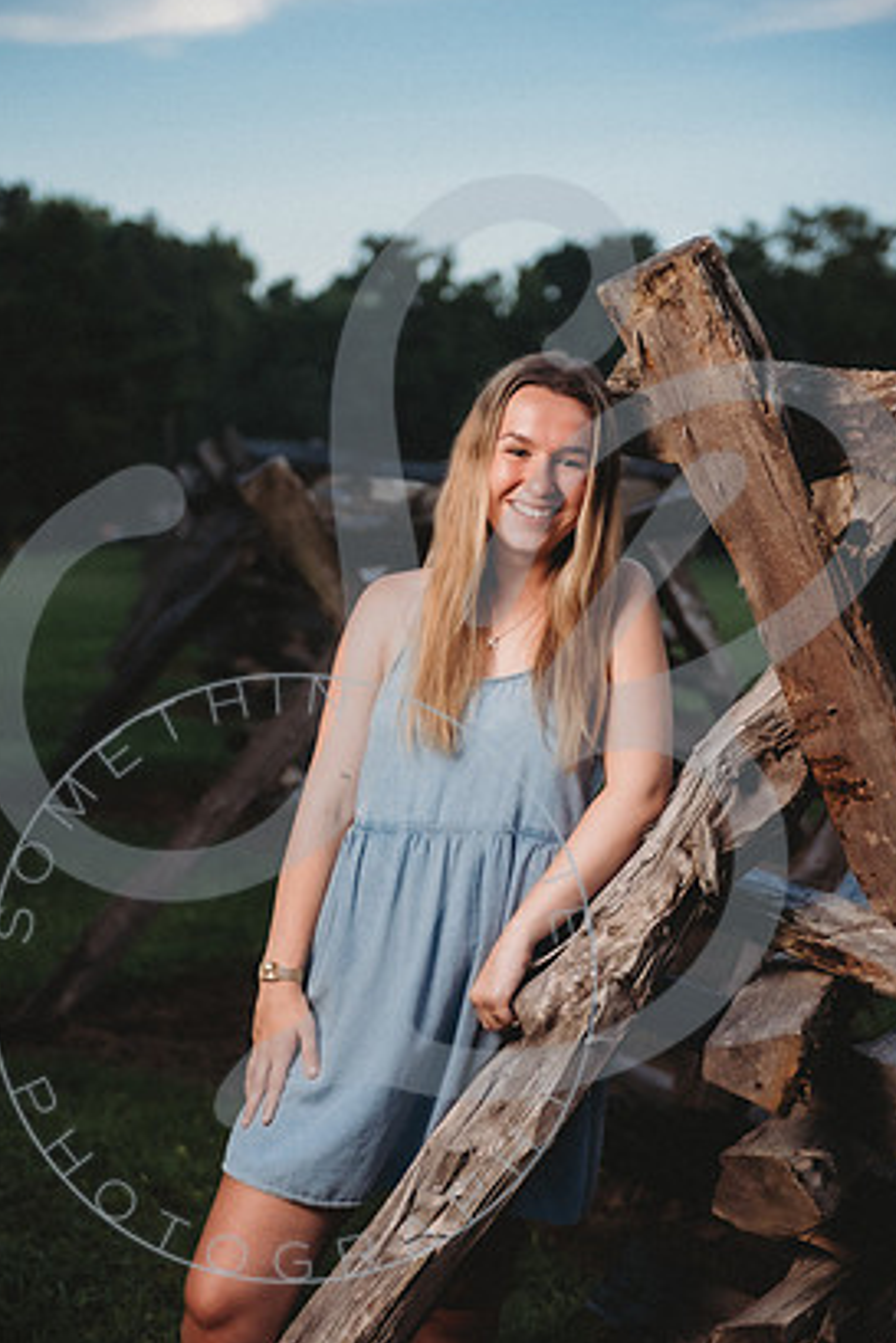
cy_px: 729
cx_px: 440
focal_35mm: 66
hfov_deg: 20.6
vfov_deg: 30.5
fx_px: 2462
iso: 400
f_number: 2.8
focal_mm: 60
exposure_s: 1/1600
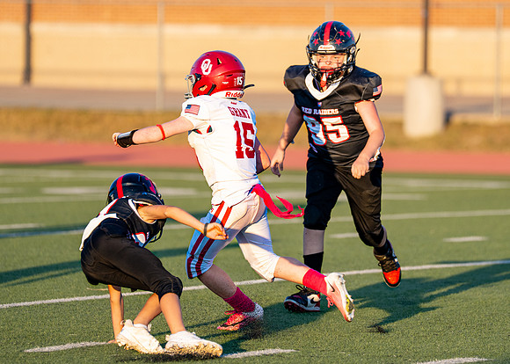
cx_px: 298
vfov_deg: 4.3
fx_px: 4843
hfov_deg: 6.0
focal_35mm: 334
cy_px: 124
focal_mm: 200
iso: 160
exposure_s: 1/1000
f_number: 2.8
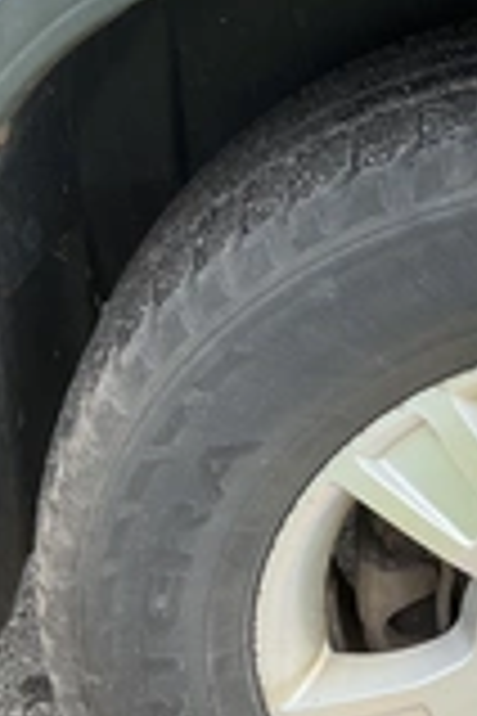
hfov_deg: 16.8
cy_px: 504
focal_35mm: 76
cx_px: 634
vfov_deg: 26.4
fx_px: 1510
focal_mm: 3
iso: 25
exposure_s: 1/389
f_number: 1.8
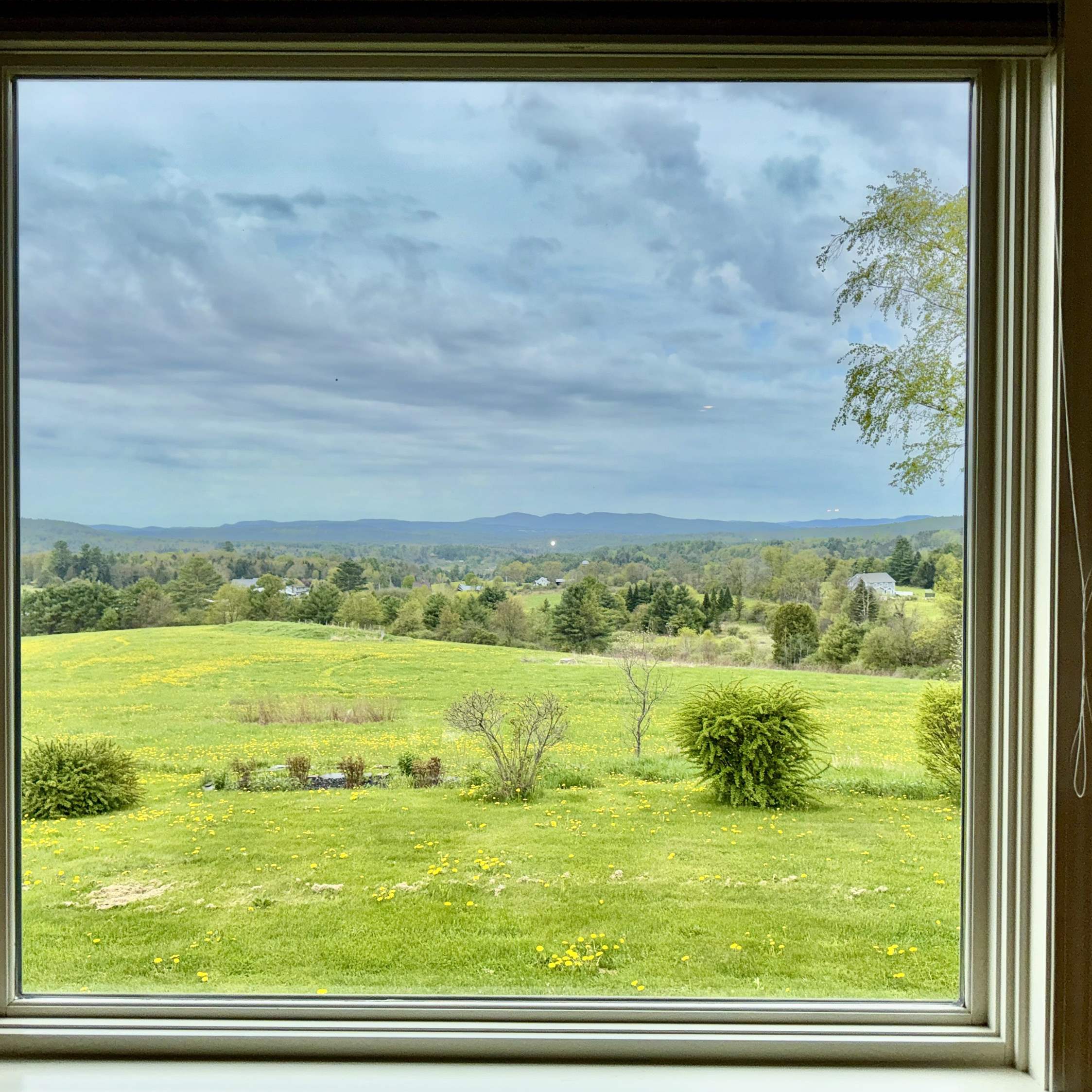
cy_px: 551
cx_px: 552
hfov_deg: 55.6
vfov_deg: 55.6
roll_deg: -0.2
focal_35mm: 29
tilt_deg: -1.2
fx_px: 1035
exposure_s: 1/3802
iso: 100
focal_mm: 6.76
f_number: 1.78
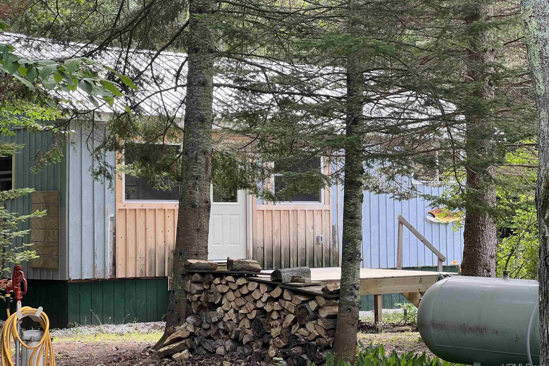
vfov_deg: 16.9
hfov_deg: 25.1
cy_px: 168
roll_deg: +0.0
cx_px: 274
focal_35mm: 81
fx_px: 1235
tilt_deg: +2.3
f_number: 2.8
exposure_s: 1/99
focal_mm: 9
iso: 64
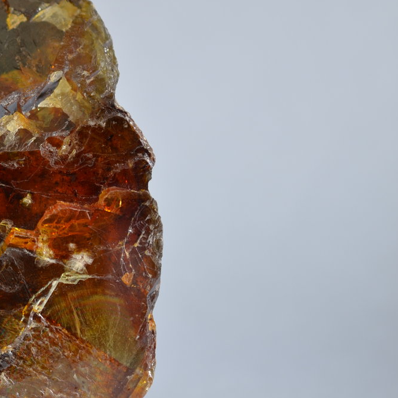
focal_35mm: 122
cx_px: -61
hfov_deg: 13.9
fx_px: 1587
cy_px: 110
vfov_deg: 14.3
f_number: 3
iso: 100
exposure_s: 1/30
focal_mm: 40
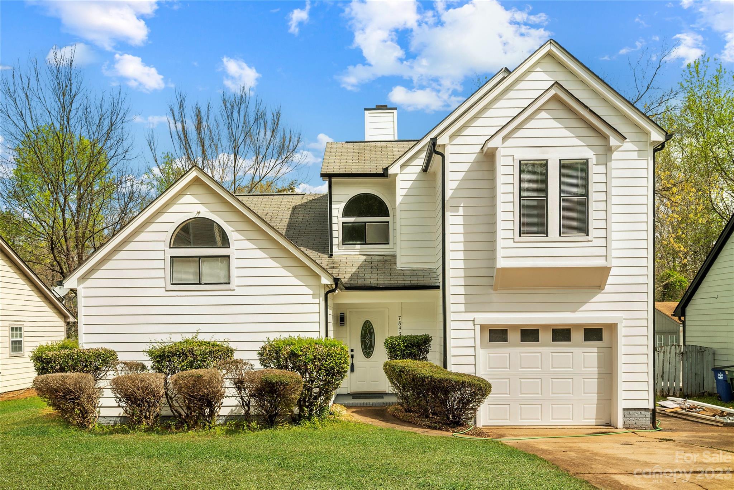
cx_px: 367
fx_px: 612
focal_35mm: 30
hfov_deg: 61.9
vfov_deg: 43.6
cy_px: 245
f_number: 8
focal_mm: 30
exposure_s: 1/60
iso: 100
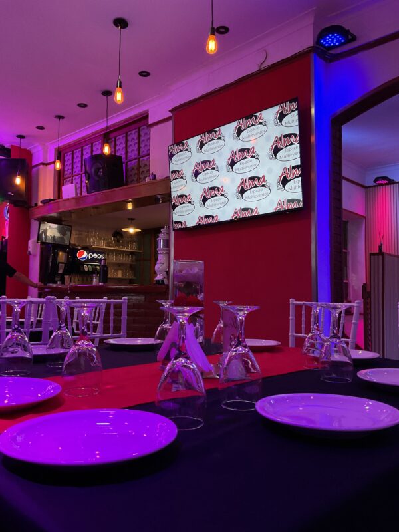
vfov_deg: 61.7
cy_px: 266
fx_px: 446
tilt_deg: +2.7
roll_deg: -0.3
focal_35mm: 29
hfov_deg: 48.2
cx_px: 200
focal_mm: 3
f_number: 1.8
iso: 80
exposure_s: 1/60
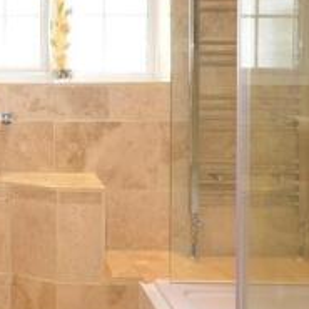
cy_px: 73
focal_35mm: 45
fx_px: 454
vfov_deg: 36.6
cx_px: -8
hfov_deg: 33.9
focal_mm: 10
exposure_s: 1/10
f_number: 8
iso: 400
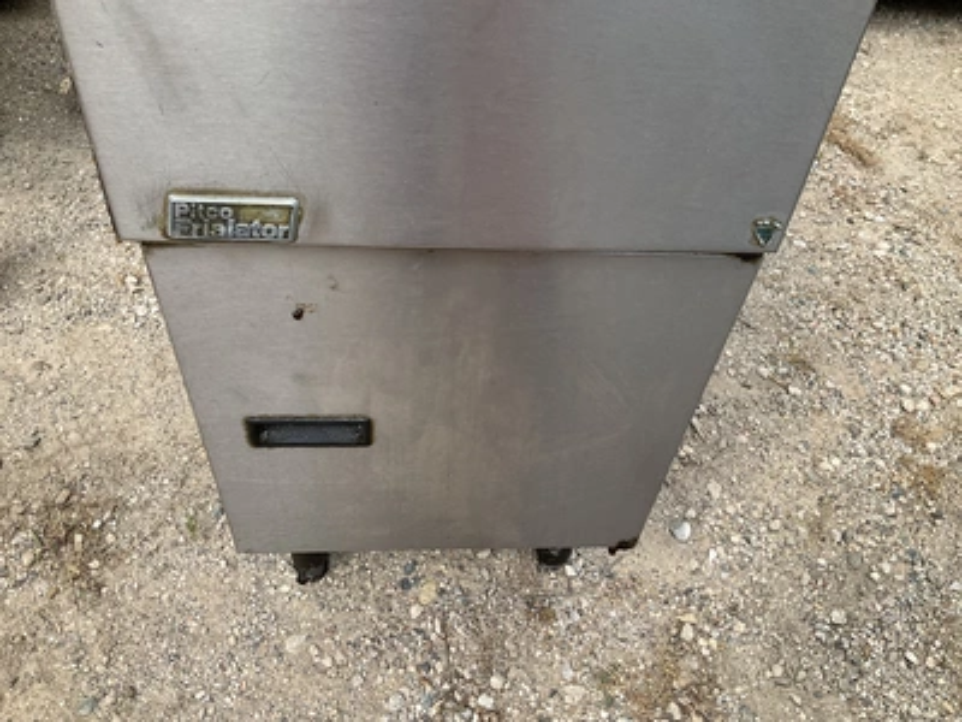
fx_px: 806
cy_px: 361
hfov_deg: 61.7
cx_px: 481
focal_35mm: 29
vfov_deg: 48.2
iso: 25
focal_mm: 3
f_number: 1.8
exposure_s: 1/683
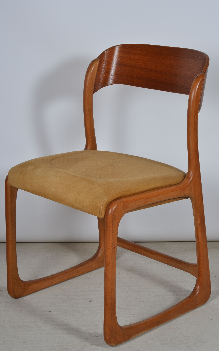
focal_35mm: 77
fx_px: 735
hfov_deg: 16.9
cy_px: 174
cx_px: 109
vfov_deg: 26.8
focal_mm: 50
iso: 100
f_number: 11
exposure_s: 1/125
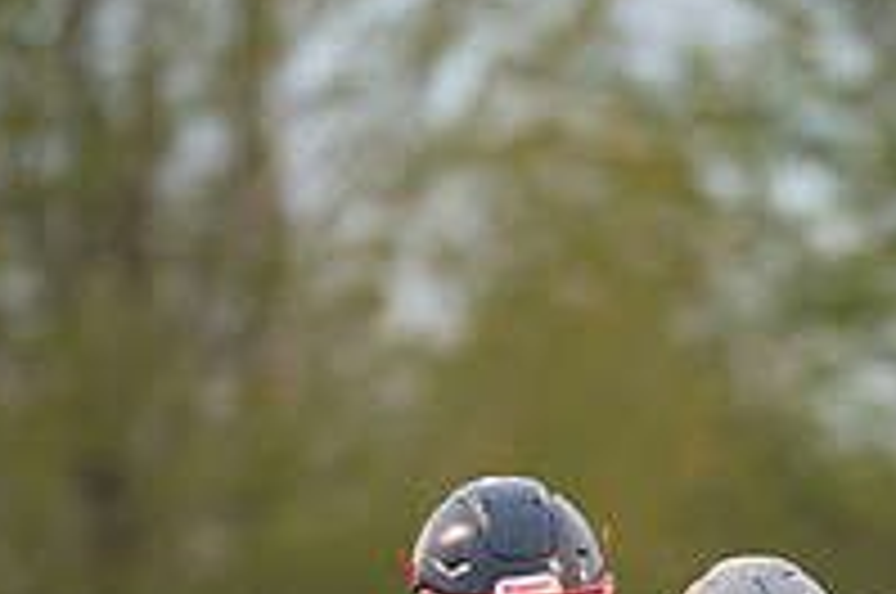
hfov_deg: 1.9
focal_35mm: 1100
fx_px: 27333
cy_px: 1240
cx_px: 1049
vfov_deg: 1.2
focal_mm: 200
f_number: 2
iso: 2500
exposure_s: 1/1600
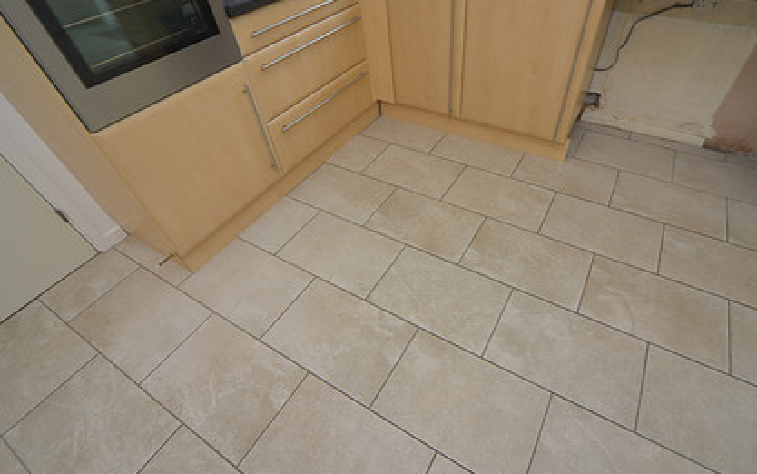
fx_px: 351
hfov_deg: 94.1
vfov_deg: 68.0
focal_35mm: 17
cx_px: 410
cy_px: 228
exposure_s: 1/30
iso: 400
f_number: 5.6
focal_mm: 12
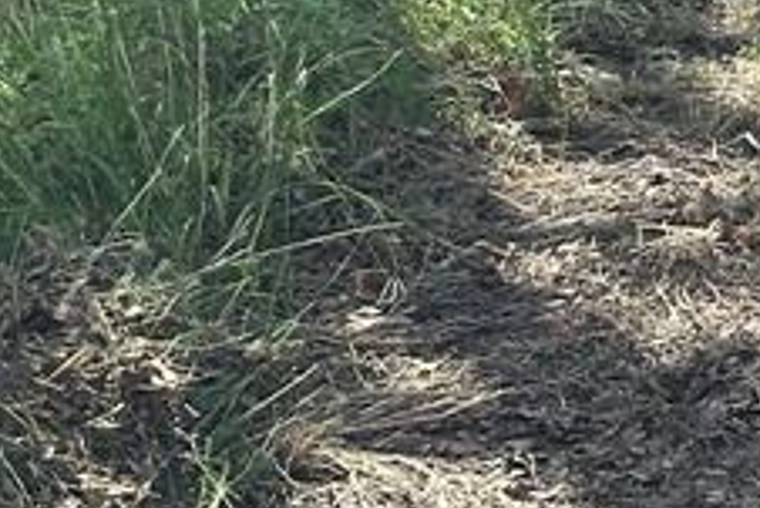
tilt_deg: -5.4
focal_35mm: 226
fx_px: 4774
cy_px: -656
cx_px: 1345
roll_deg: +0.8
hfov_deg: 8.7
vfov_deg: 5.9
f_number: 1.78
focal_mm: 6.86
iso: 64
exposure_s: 1/1695
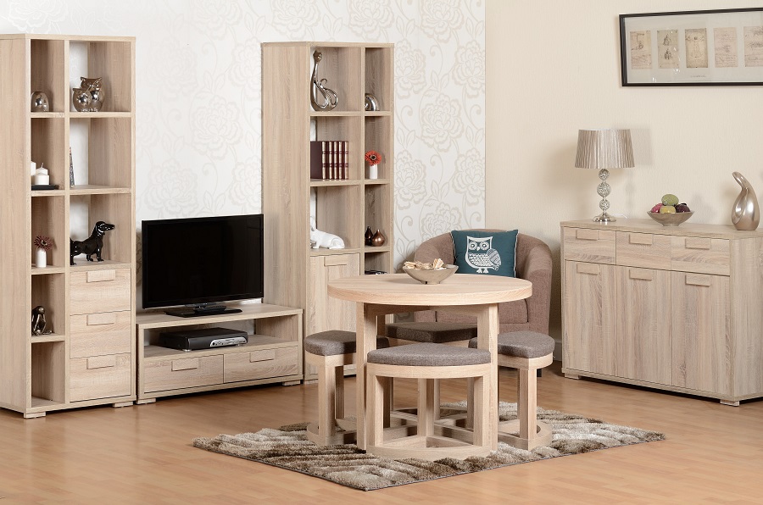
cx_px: 382
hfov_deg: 23.4
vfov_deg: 15.6
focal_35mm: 87
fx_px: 1840
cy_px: 252
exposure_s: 1/250
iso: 100
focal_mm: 58
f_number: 8
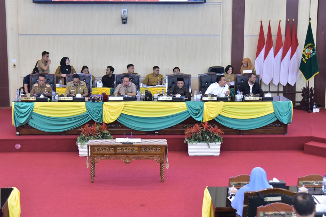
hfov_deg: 31.9
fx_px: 571
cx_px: 149
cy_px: 94
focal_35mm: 63
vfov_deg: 21.6
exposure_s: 1/100
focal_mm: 55
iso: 5000
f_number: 4
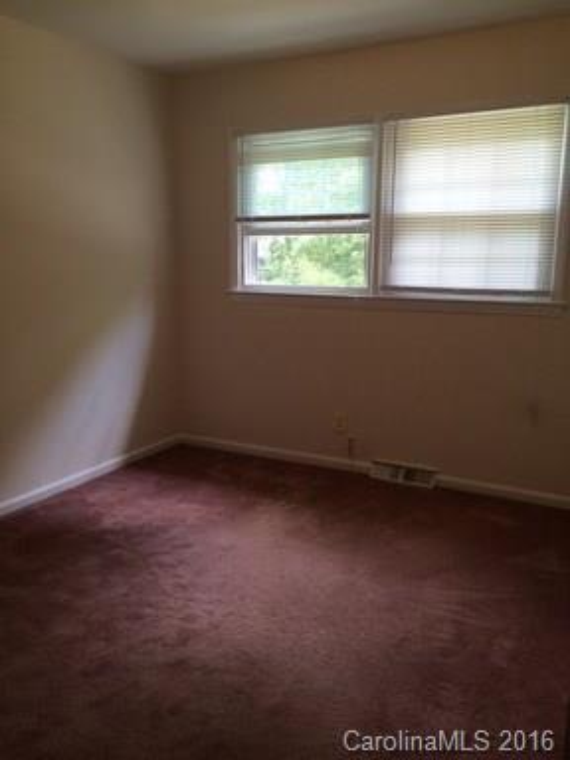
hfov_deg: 46.8
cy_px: 380
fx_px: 659
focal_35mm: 30
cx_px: 285
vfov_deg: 60.0
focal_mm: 4.12
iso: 40
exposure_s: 1/30
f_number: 2.2
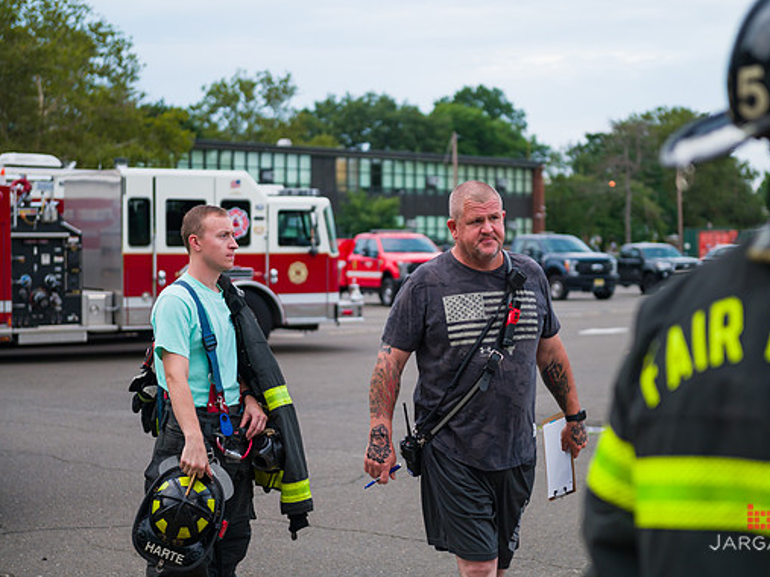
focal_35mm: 77
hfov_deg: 25.3
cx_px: 415
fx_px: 1712
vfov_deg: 19.1
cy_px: 290
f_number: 3.2
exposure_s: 1/250
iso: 400
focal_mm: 70
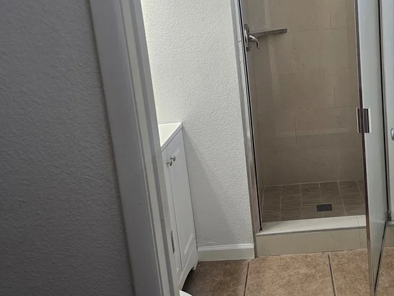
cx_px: 295
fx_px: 433
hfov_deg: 47.2
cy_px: 76
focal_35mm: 38
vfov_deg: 36.9
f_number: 1.7
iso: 125
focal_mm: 6.3
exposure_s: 1/120
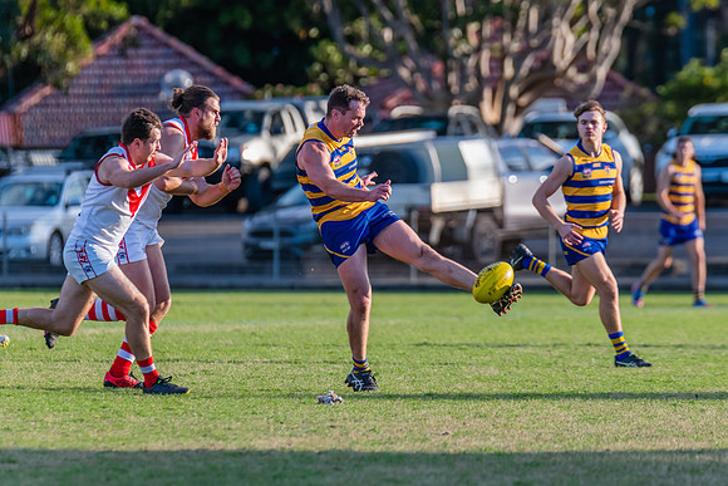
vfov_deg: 3.1
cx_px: 479
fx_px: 8904
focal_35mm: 440
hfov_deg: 4.7
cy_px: 191
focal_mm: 330
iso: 800
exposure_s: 1/1600
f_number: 4.5
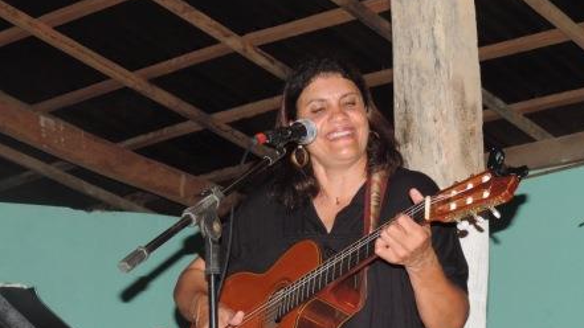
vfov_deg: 12.9
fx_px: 1456
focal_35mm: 94
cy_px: 206
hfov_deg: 22.7
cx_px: 295
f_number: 4
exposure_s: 1/200
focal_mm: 15.1
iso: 800
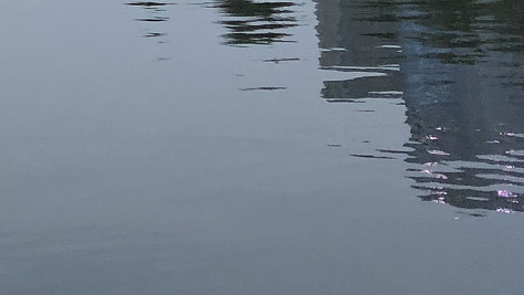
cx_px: -70
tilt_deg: +7.1
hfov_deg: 19.7
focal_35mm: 103
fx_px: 1432
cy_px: -326
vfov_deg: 10.6
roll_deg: +1.5
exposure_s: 1/20
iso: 40
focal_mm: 4
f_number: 1.8
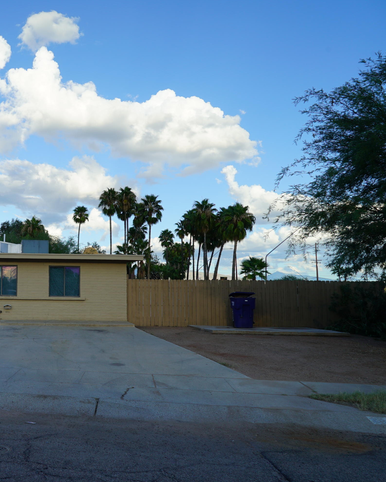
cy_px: 240
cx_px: 23
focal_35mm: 34
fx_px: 485
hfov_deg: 39.5
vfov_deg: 52.8
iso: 100
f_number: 11
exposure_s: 1/80
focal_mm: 24
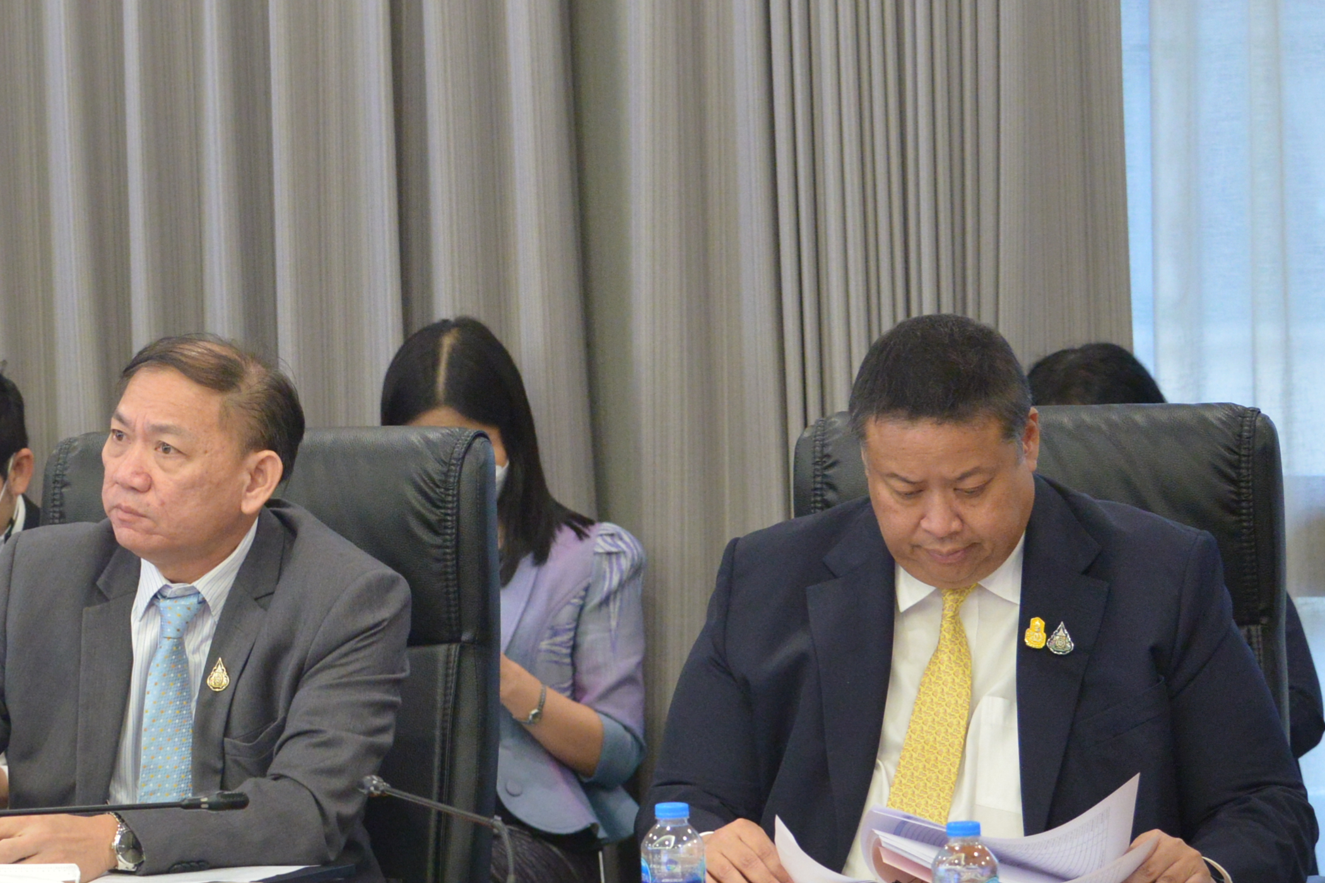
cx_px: -311
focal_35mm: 184
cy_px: 291
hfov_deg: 11.0
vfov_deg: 7.5
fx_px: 6772
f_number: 4
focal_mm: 70
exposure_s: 1/125
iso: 3200
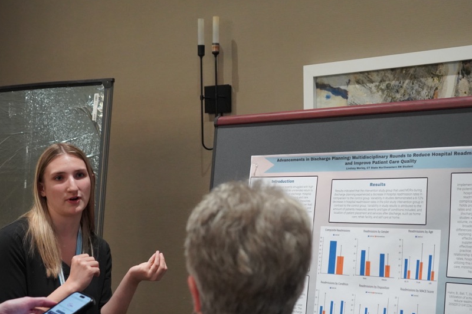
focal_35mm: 60
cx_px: 239
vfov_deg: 22.4
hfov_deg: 33.4
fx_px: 786
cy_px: 230
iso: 6400
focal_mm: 40
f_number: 4
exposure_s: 1/160
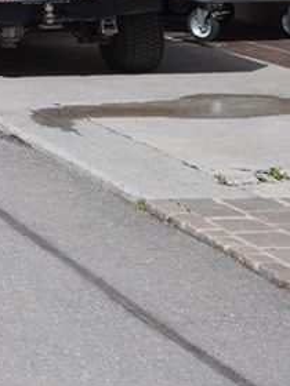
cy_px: -466
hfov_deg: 7.2
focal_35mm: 165
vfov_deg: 10.6
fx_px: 1843
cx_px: -793
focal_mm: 24
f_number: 14
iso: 100
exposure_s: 1/100
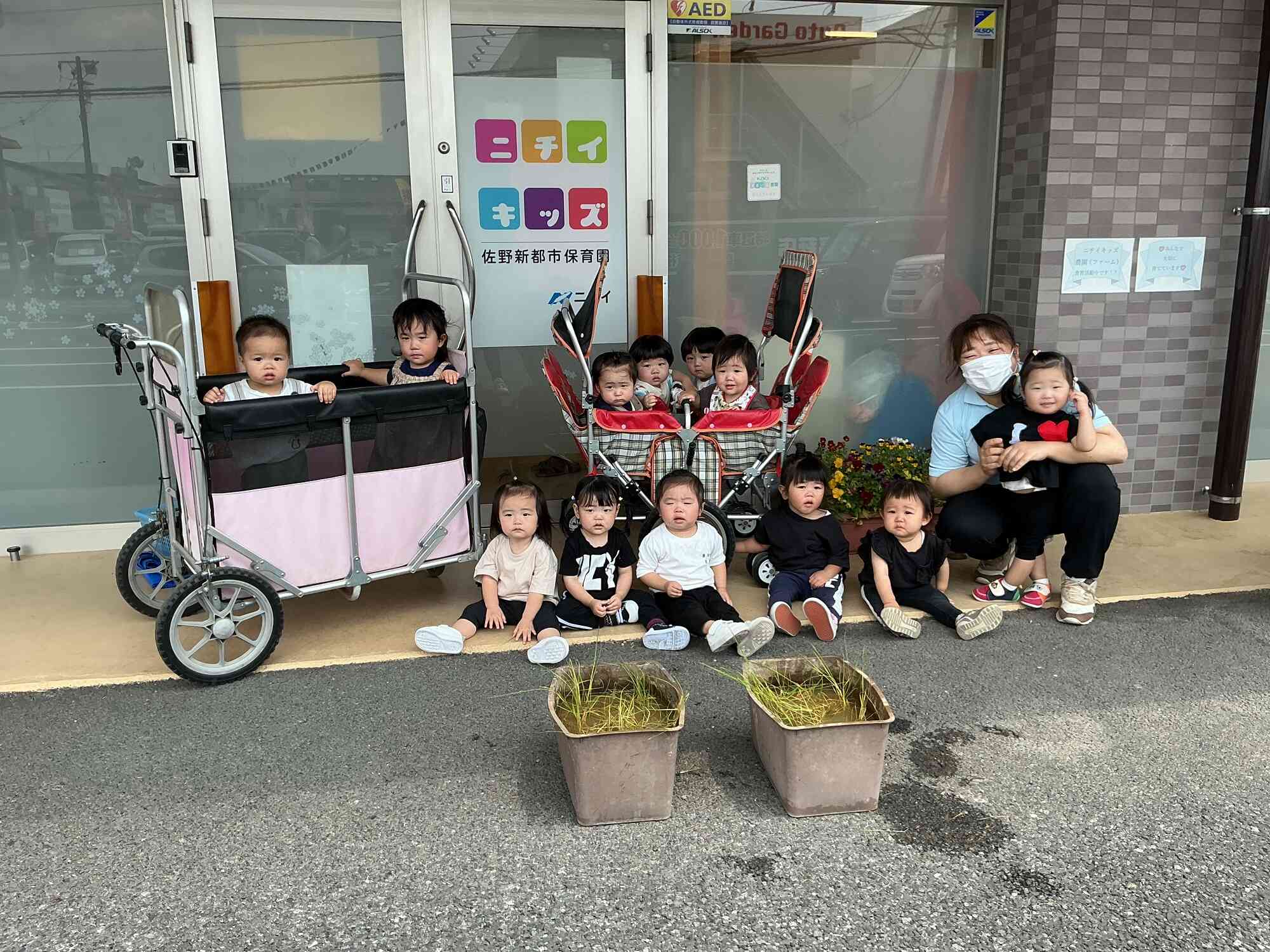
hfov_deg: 61.7
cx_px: 635
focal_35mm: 29
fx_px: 1064
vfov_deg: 48.2
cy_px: 476
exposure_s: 1/620
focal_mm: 3
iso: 25
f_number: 1.8
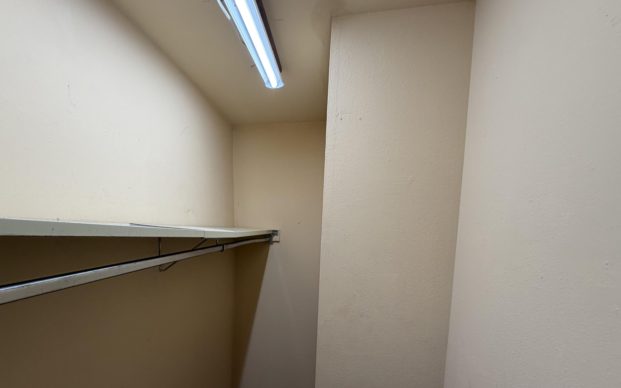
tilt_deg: -8.2
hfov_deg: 94.0
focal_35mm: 17
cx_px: 276
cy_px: 251
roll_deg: -1.2
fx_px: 288
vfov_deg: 66.6
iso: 100
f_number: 2.2
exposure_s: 1/120
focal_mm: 2.22
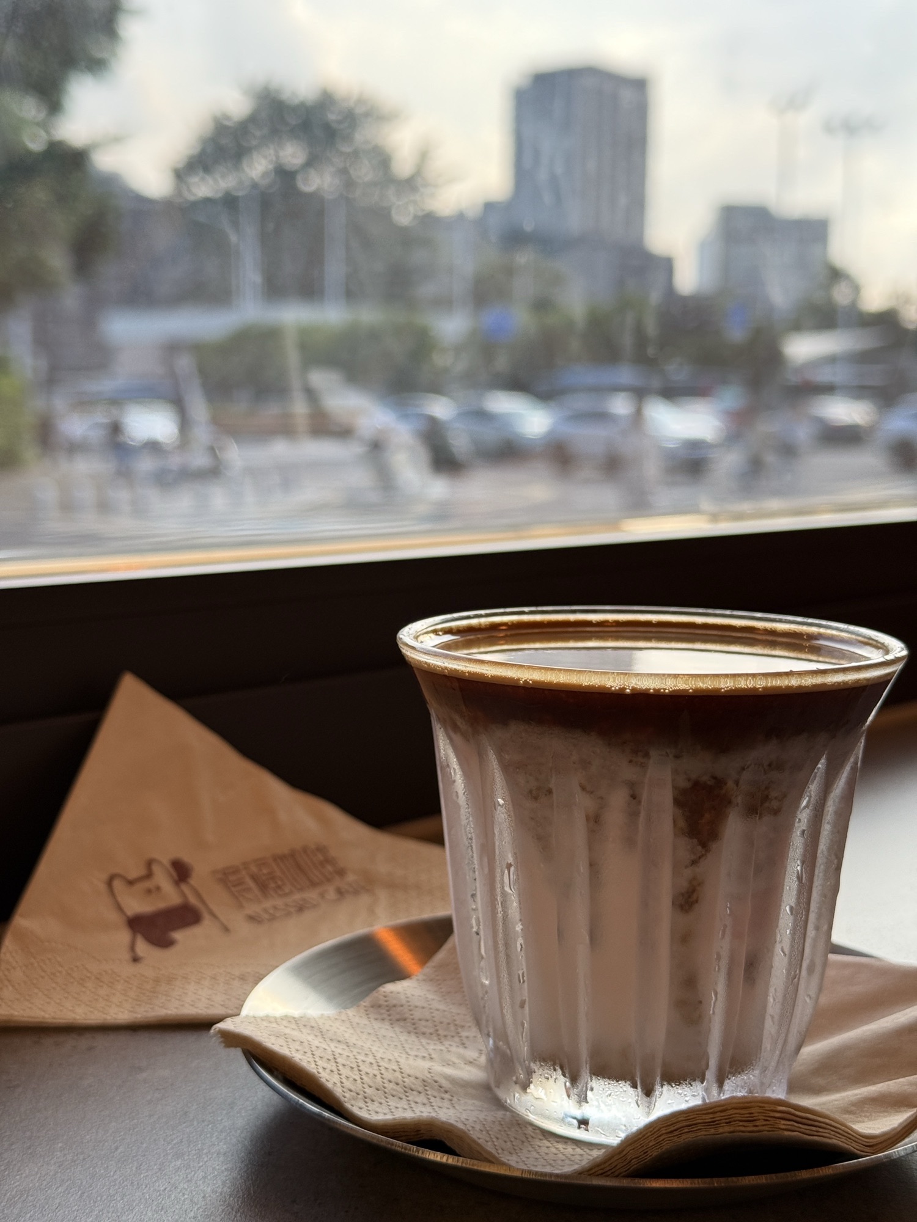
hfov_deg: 30.3
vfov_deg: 39.7
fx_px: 1695
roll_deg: -0.6
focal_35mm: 48
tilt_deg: -5.8
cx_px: 458
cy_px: 611
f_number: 1.78
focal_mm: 6.76
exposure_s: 1/100
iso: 64
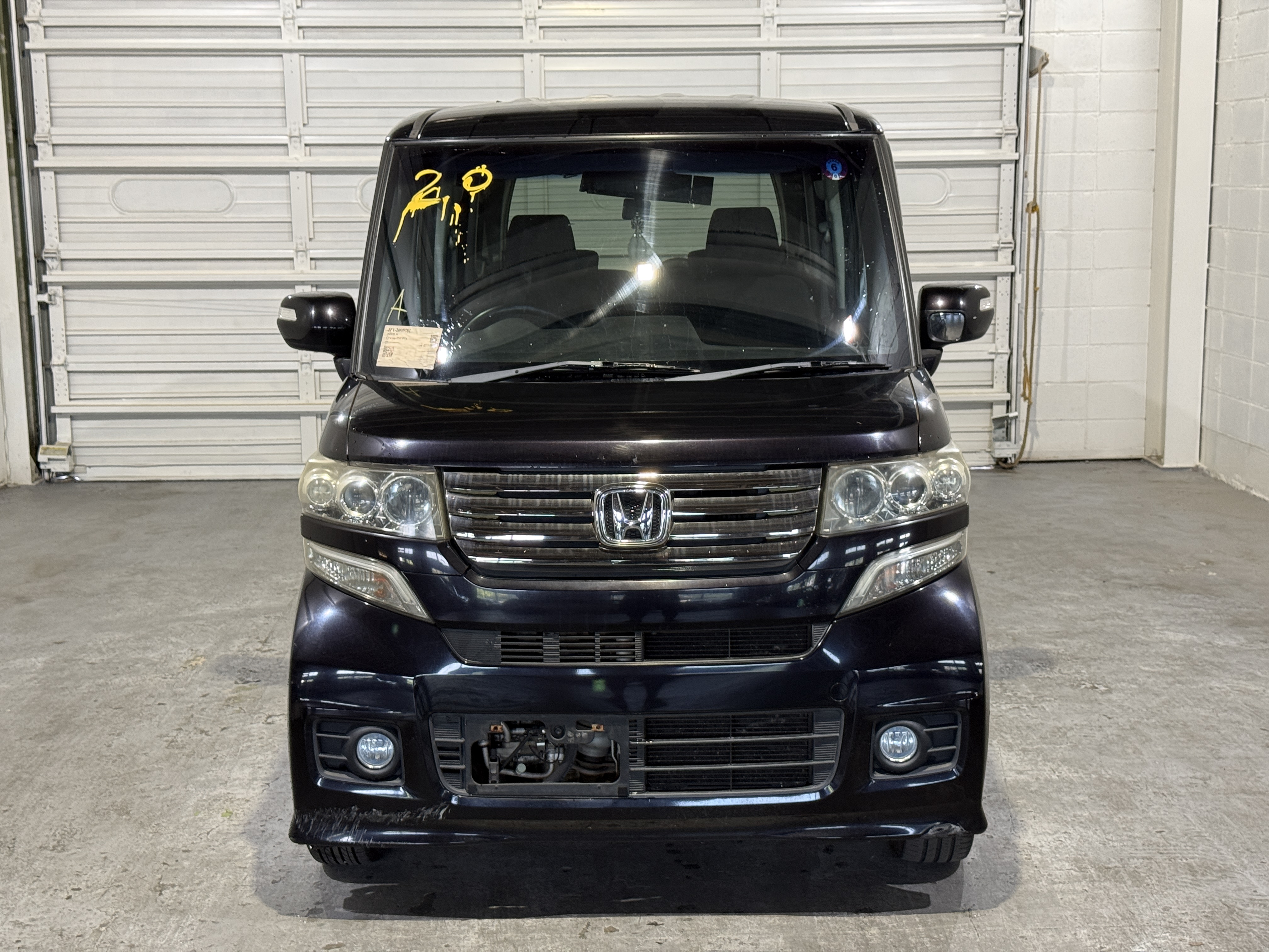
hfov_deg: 39.7
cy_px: 476
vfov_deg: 30.3
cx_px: 634
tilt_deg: -9.3
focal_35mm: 48
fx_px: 1760
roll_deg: +0.7
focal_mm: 6.76
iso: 160
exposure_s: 1/60
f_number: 1.78
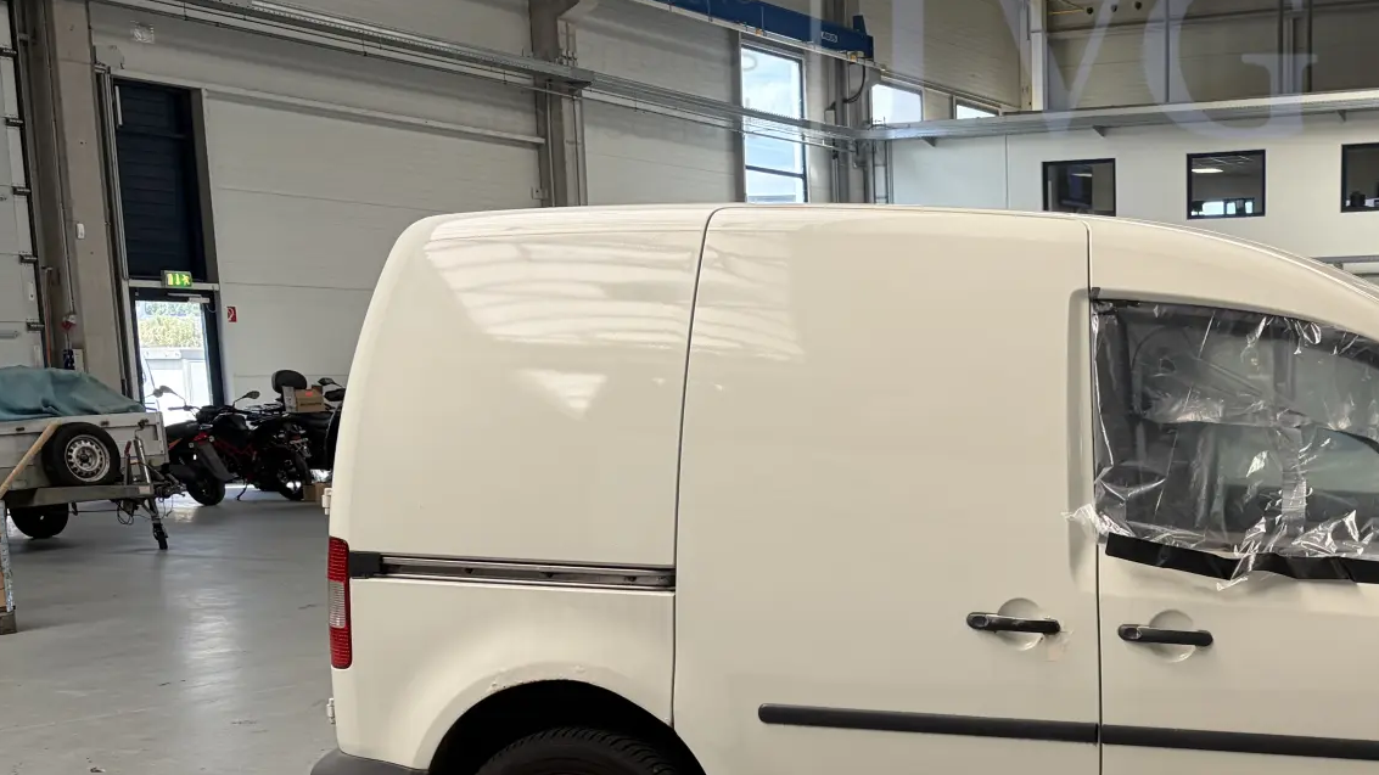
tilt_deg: -8.6
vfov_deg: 24.4
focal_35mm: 48
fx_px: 1755
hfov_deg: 40.7
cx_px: 1143
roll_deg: +1.7
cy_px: 659
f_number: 1.6
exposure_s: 1/153
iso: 40
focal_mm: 5.96
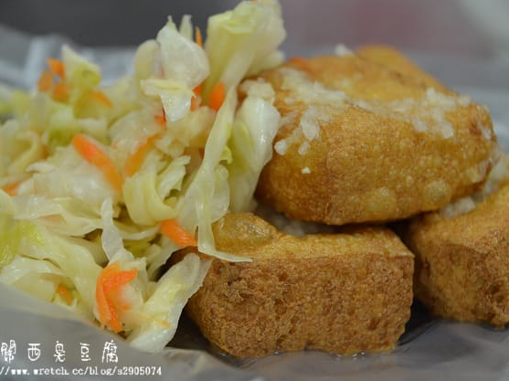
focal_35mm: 151
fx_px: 2219
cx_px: 233
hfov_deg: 13.1
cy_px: 190
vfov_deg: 9.8
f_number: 5.6
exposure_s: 1/60
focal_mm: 92
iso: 2000
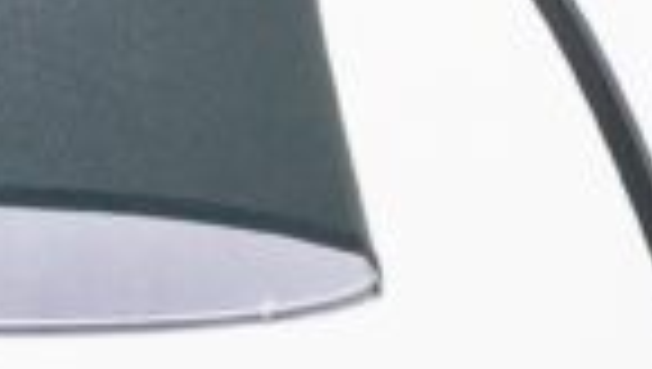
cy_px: 1994
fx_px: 25880
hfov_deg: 1.4
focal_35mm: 1495
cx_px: 1407
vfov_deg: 0.8
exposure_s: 1/400
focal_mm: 180
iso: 800
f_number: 2.8
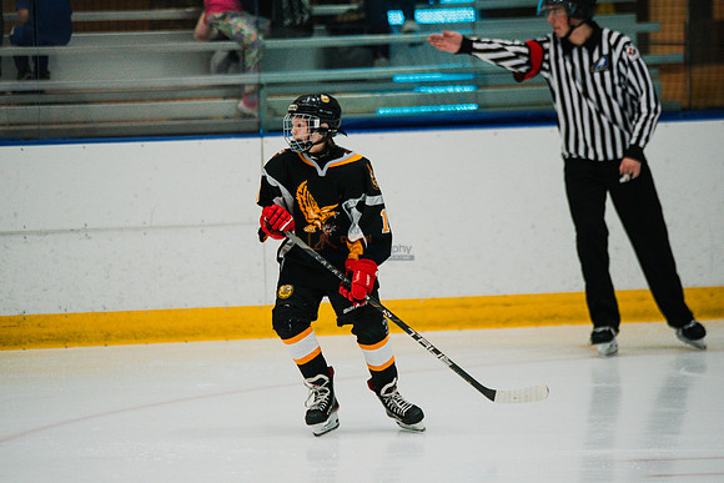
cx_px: 362
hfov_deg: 7.9
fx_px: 5250
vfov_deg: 5.3
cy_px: 242
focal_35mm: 261
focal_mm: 261
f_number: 3.2
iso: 3200
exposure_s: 1/1600
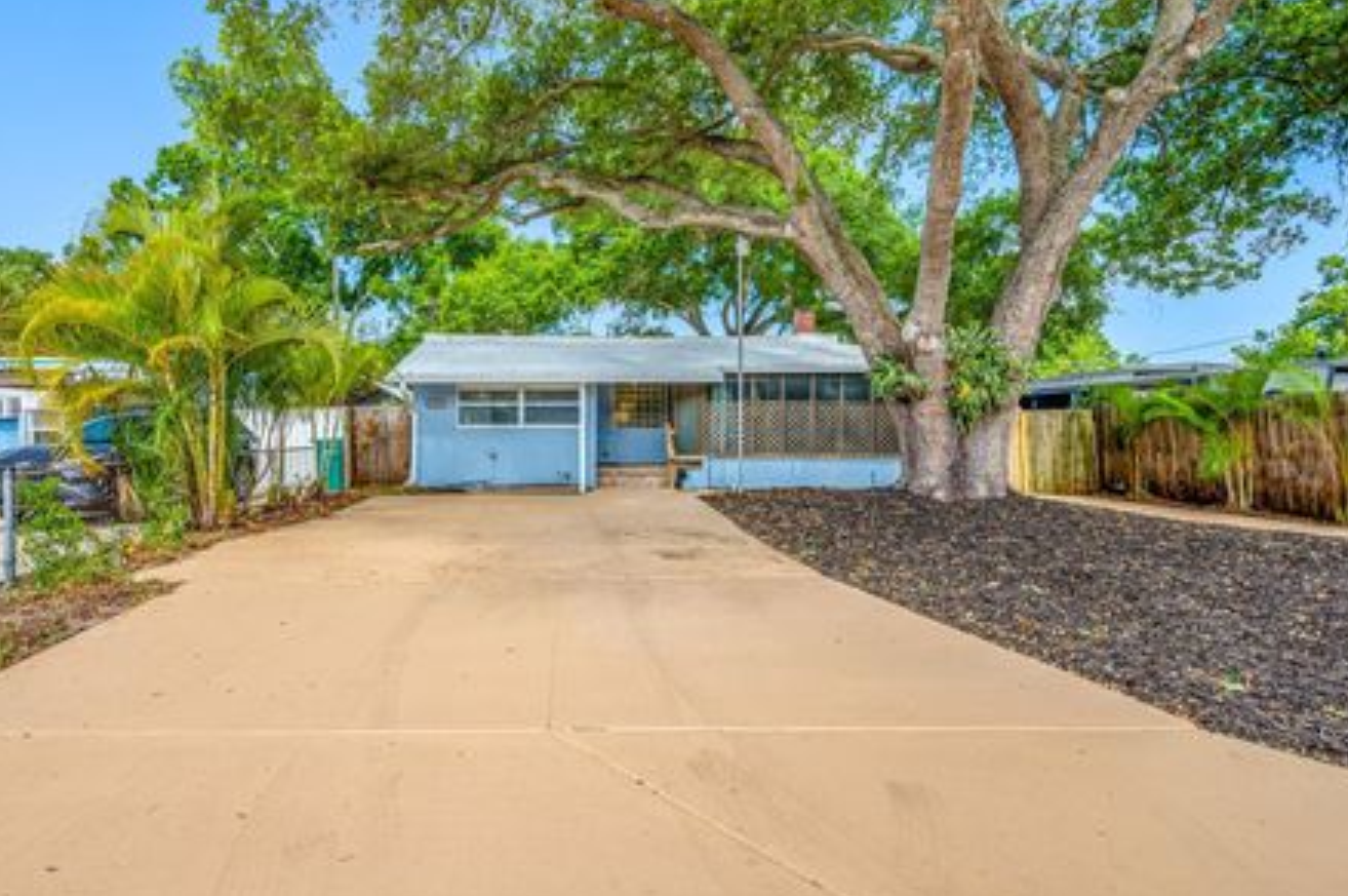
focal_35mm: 16
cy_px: 393
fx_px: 598
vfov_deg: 73.3
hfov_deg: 96.8
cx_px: 656
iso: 100
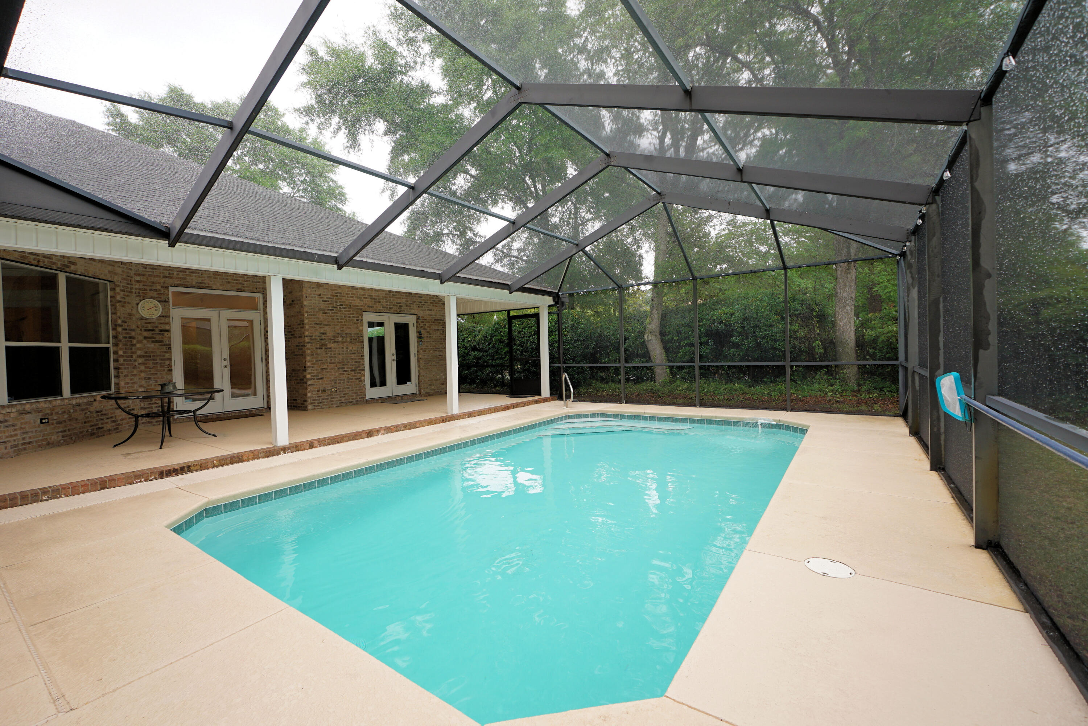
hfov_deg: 100.4
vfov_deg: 77.3
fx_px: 453
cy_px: 363
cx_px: 544
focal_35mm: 15
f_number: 4
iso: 100
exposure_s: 1/60
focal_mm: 10
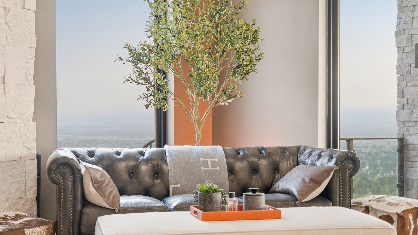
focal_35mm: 53
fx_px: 587
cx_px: 209
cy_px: 127
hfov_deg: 39.2
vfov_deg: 22.6
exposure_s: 1/60
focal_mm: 50
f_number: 4
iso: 400
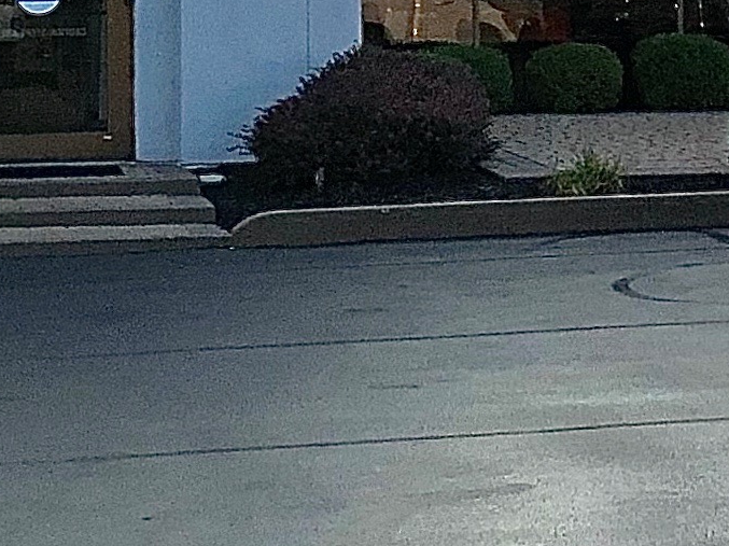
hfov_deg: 12.1
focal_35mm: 163
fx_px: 3431
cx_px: 504
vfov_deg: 8.9
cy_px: -233
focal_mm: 4
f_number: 1.8
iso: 20
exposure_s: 1/842
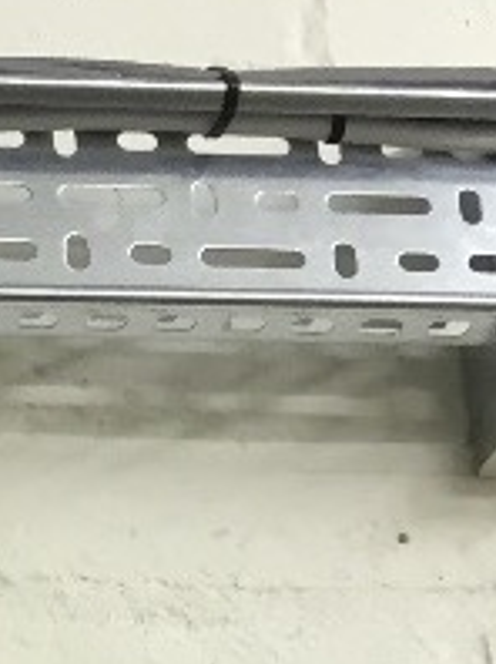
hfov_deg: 7.6
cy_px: 1268
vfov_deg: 10.5
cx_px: -858
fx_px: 3370
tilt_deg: +20.5
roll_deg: +1.4
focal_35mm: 176
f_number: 2.2
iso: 100
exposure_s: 1/33
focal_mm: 4.15
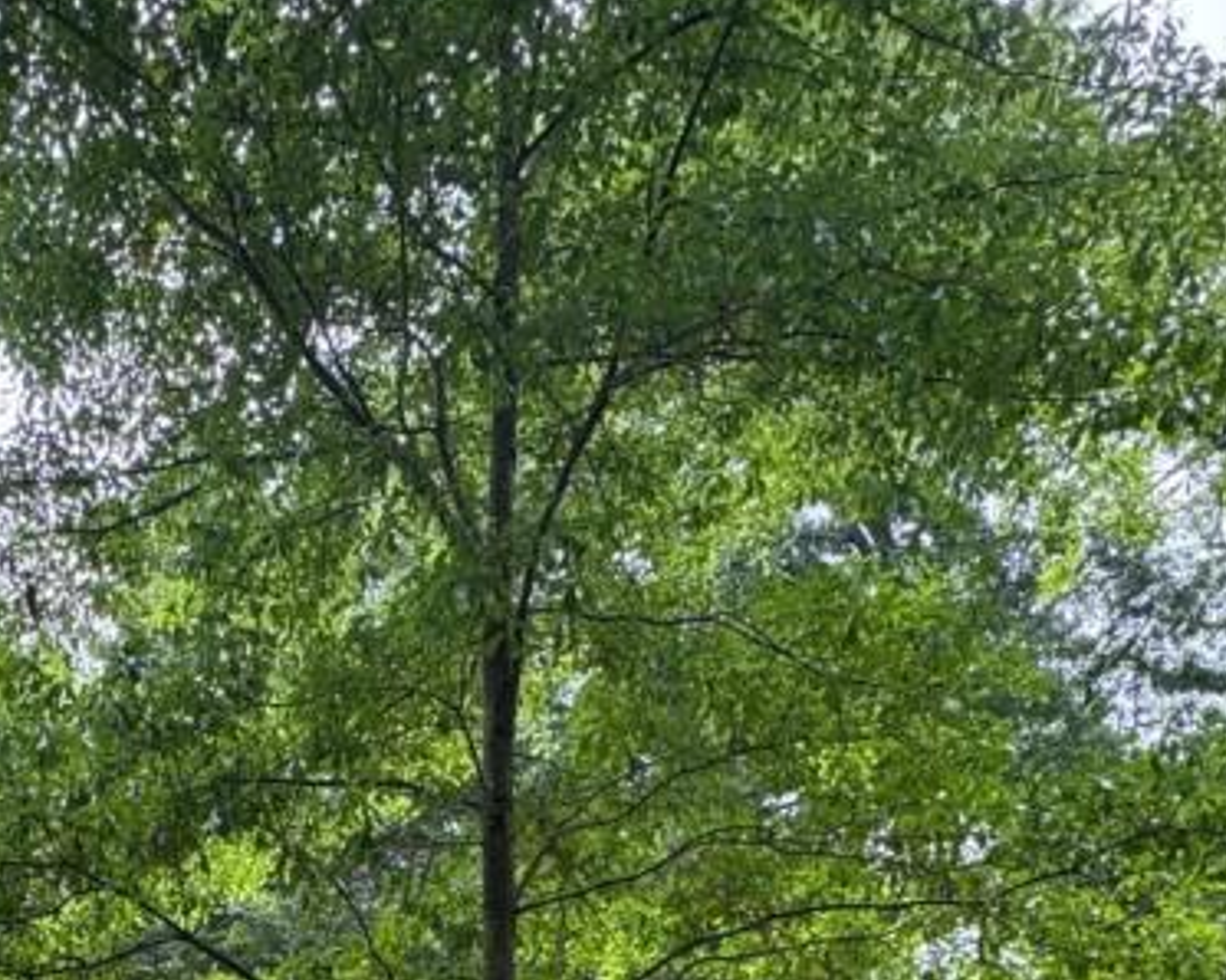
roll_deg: -0.2
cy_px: 1358
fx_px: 1596
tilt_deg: -4.7
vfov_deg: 27.1
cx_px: 273
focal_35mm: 44
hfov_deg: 40.6
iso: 40
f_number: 2.2
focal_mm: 2.22
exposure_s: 1/121
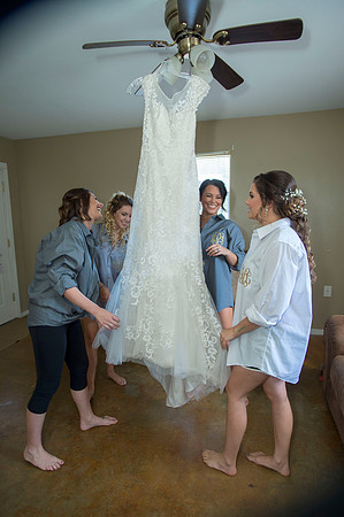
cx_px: 172
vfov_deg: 84.0
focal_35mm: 20
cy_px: 258
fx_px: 287
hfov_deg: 61.8
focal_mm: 20
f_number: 3.2
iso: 1250
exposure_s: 1/200
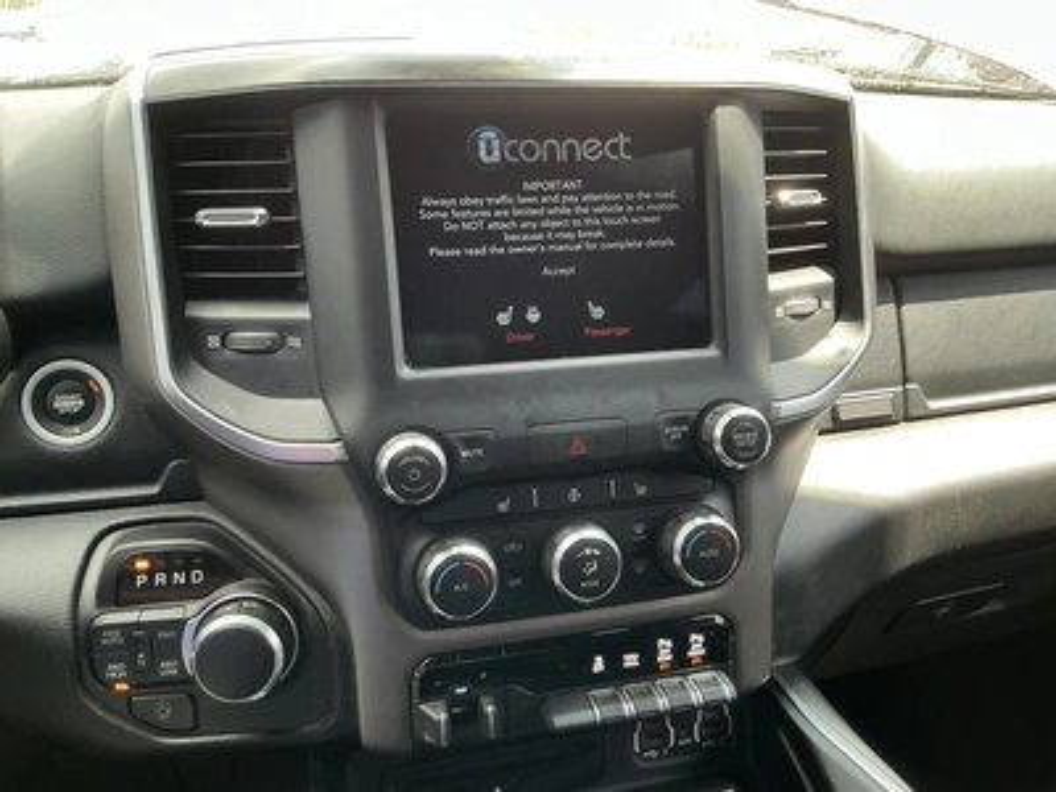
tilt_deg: -23.1
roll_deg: -0.7
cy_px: 396
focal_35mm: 28
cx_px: 528
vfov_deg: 49.7
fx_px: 854
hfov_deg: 63.4
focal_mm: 3
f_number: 1.8
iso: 125
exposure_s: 1/60
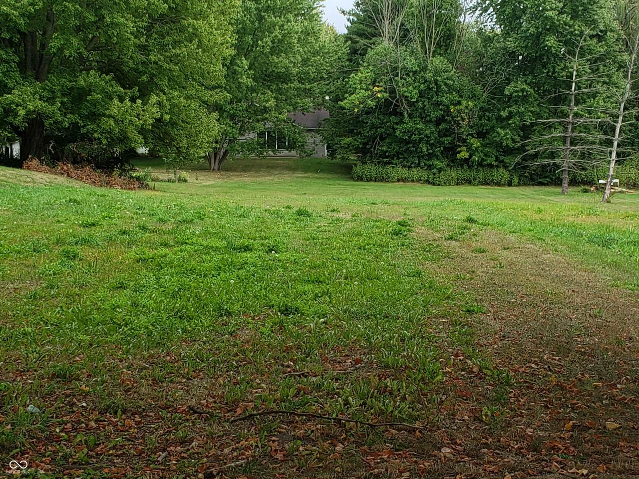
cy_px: 240
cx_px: 320
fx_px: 480
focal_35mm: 26
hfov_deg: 67.3
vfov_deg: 53.1
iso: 50
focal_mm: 4.3
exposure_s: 1/404
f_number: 2.4
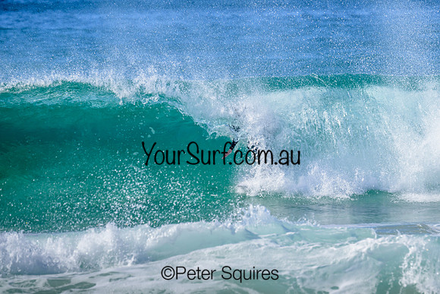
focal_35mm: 763
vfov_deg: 1.8
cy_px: 104
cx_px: 297
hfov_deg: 2.7
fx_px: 9328
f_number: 11
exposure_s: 1/800
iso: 400
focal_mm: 560
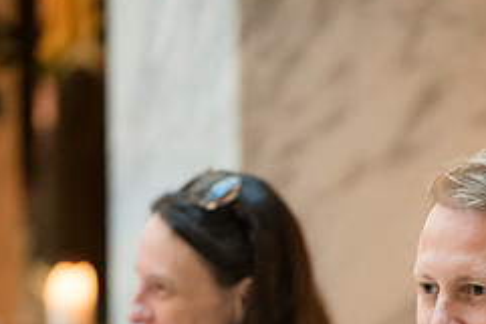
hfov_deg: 5.7
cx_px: 472
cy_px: 361
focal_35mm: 361
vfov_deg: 3.8
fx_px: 4876
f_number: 2.8
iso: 6400
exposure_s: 1/125
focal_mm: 150
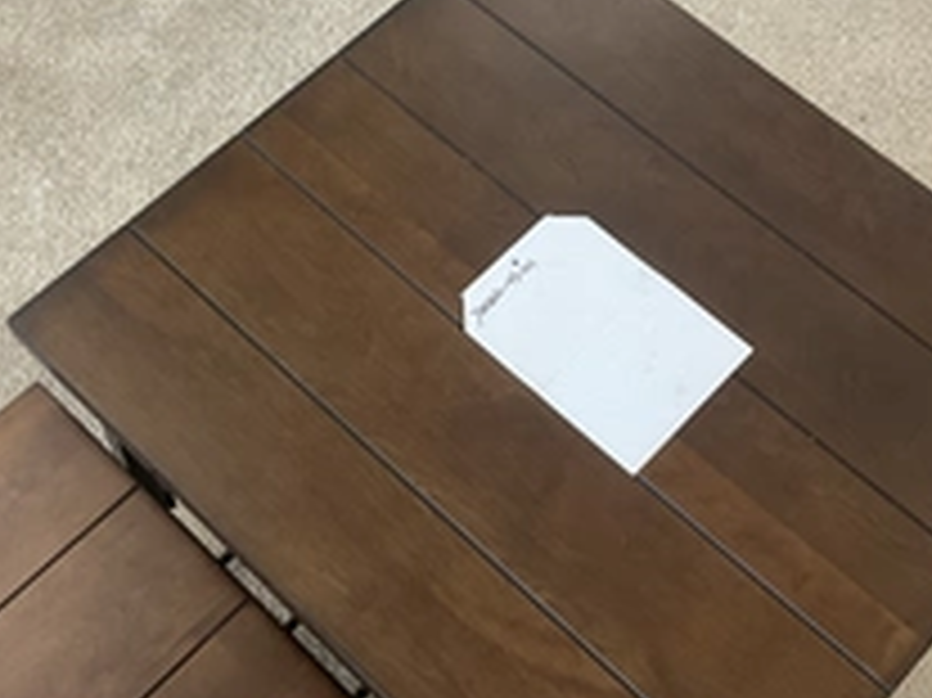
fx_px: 1507
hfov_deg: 34.3
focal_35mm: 56
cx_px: 387
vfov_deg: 26.1
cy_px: 324
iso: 100
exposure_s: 1/60
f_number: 1.8
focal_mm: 3
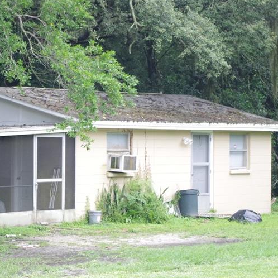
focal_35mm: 143
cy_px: 140
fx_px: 1299
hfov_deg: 12.1
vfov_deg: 12.2
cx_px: 41
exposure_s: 1/250
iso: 800
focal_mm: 55
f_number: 6.3
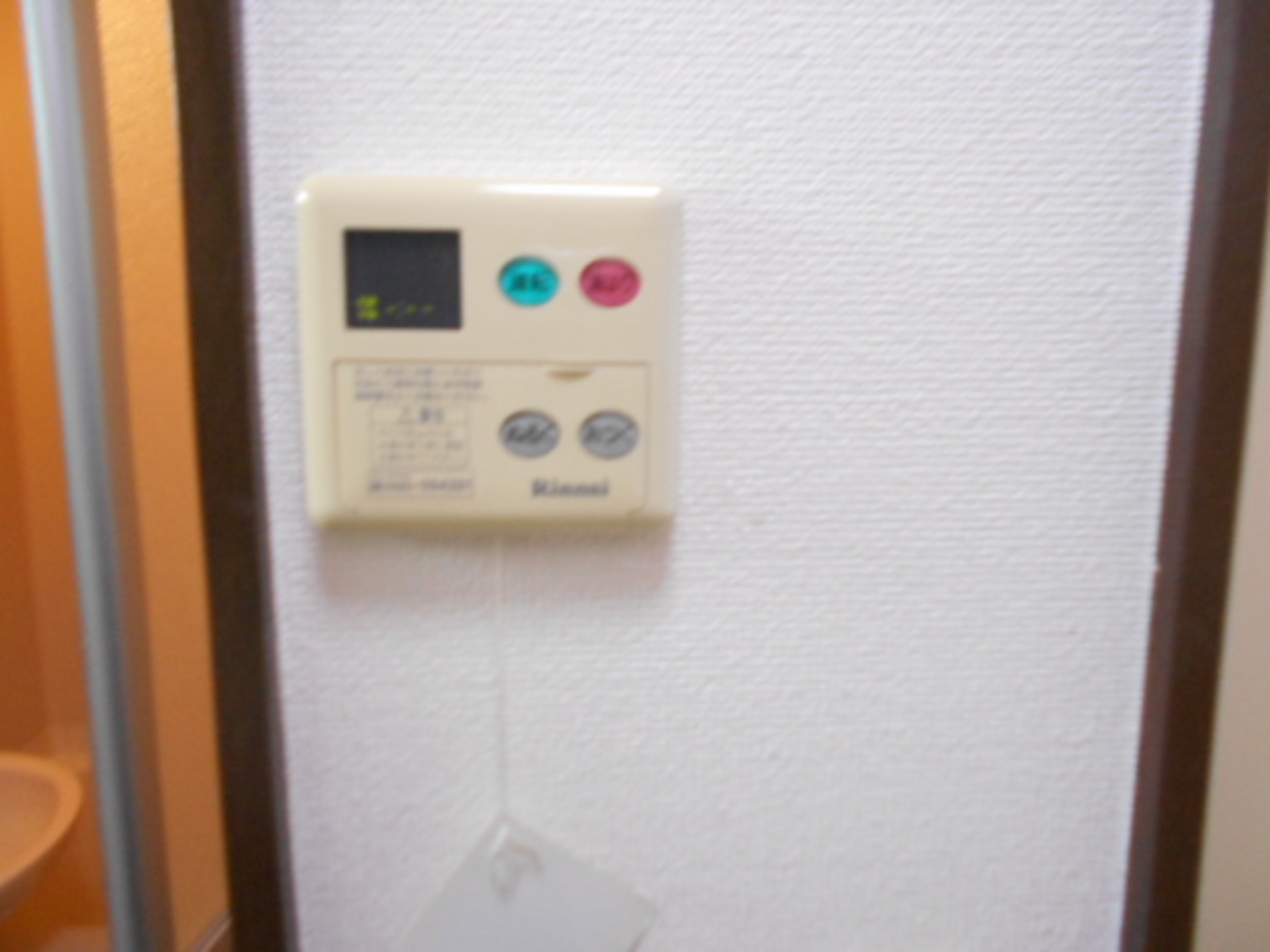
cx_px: 635
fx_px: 954
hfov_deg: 67.3
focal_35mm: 26
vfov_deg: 53.1
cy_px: 476
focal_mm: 4.6
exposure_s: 1/25
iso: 400
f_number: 3.2
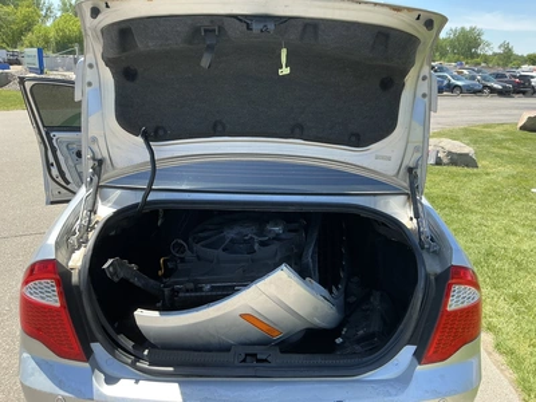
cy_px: 201
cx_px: 268
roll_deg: -3.1
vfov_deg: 49.7
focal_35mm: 28
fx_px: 434
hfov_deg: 63.4
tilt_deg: -12.9
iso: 25
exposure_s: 1/442
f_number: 1.8
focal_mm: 3
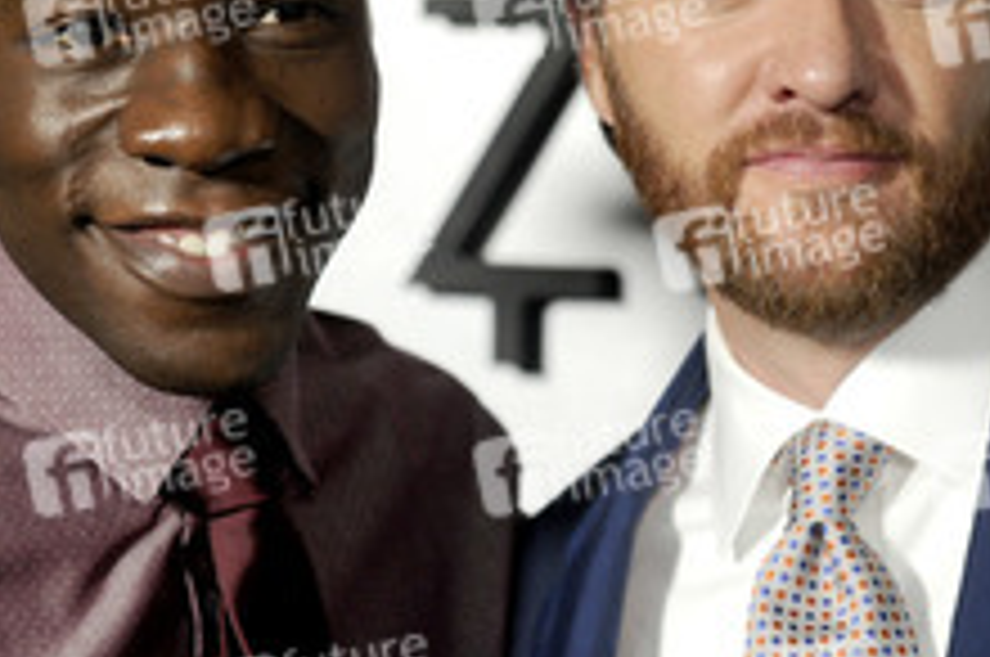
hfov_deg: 12.5
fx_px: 4503
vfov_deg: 8.3
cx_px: 648
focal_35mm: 164
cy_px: 126
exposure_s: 1/800
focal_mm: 80
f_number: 2.8
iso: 1600
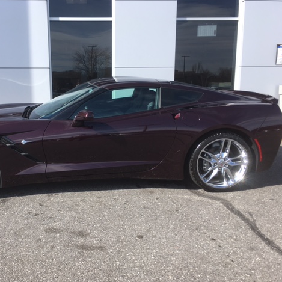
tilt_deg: -6.8
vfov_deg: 47.2
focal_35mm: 35
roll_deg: +0.3
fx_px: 323
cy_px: 141
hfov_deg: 46.4
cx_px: 91
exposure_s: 1/845
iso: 25
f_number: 2.2
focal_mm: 4.15
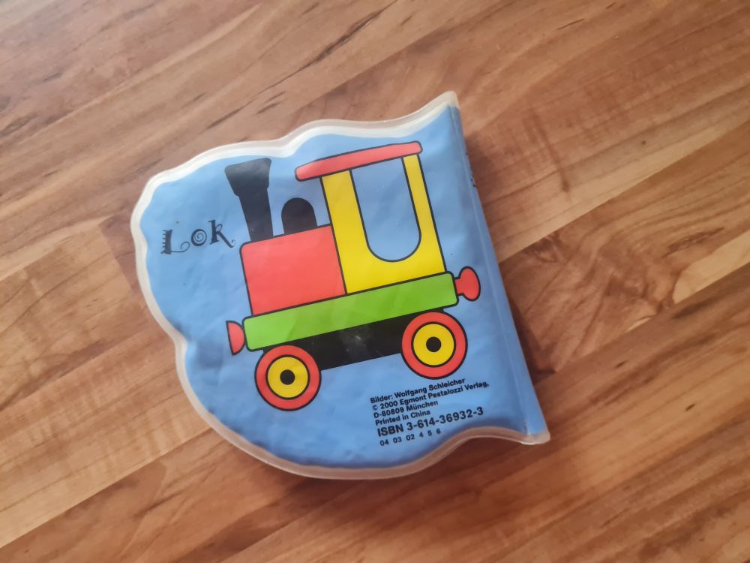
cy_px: 282
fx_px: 563
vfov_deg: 53.1
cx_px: 375
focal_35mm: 26
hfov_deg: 67.3
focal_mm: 5.4
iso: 500
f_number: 1.8
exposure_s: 1/50
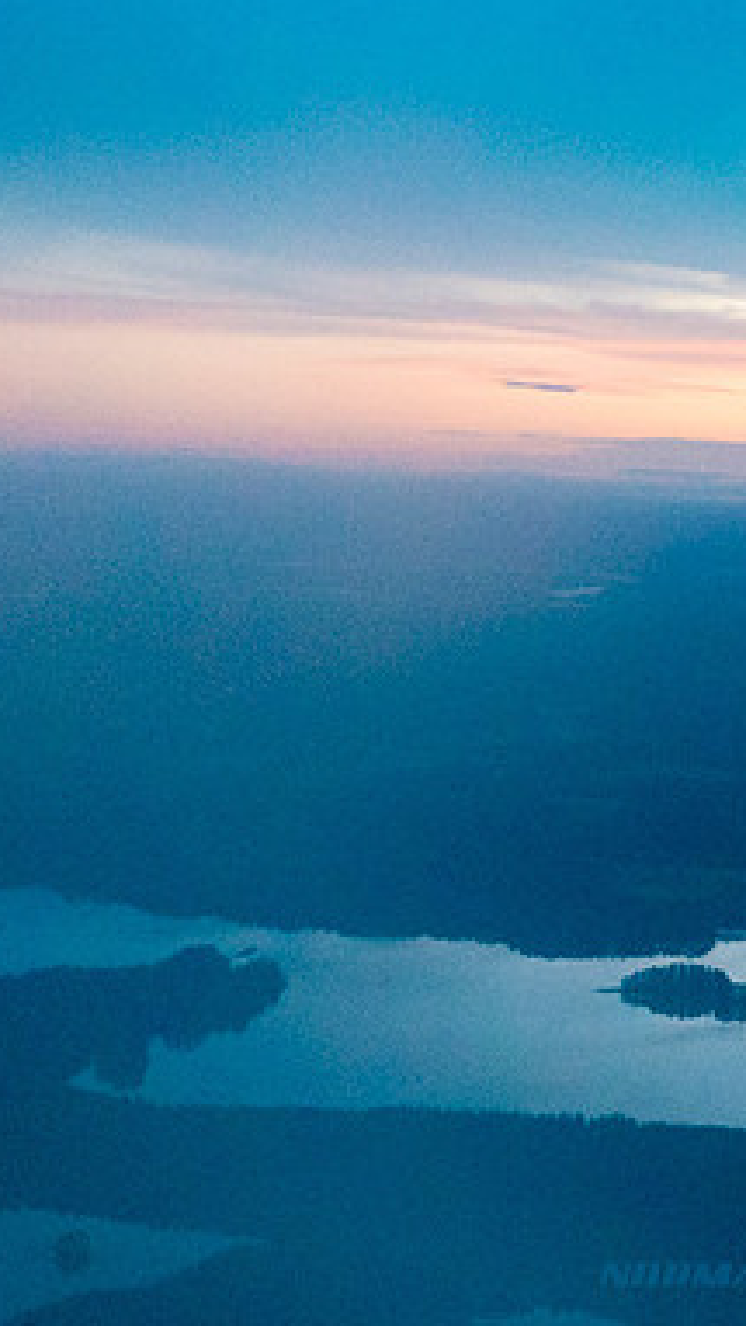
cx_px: 1290
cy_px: 461
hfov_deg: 15.7
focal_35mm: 67
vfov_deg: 31.2
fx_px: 2355
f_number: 4
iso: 6400
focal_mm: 27
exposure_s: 1/1600
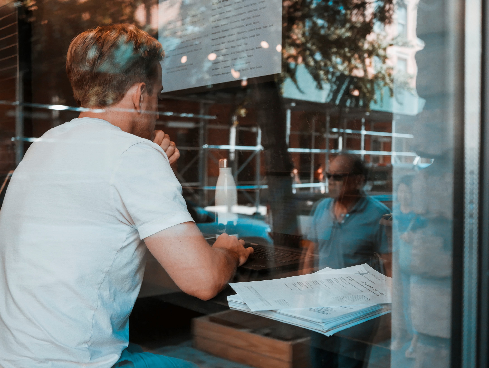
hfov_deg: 46.8
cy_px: 184
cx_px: 244
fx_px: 565
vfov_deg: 36.0
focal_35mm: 40
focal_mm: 20
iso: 1000
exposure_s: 1/125
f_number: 2.5
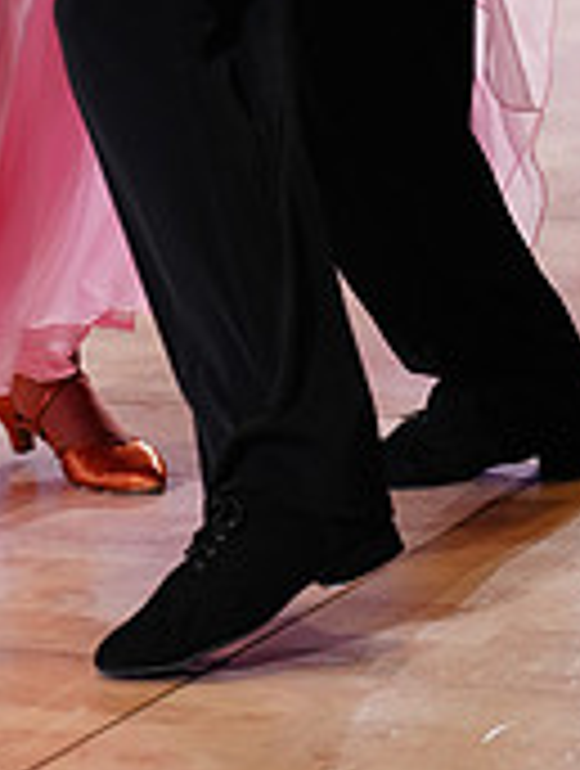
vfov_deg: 7.5
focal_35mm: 257
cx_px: 146
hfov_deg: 5.8
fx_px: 5720
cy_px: -432
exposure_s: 1/320
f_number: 2.8
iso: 1600
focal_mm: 79
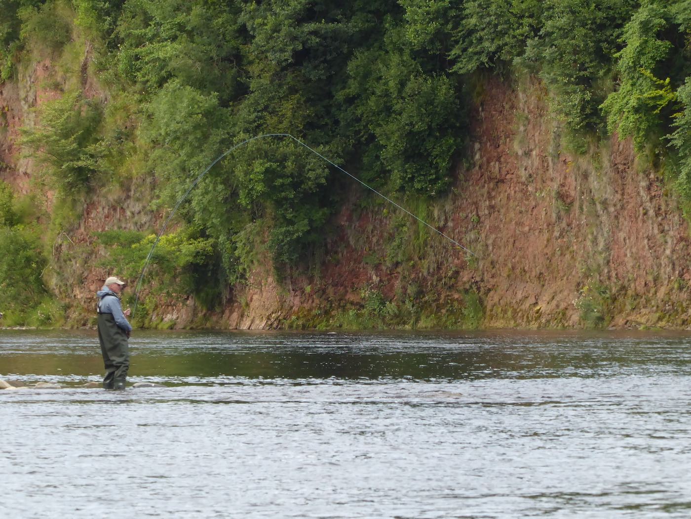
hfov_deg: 6.6
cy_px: 260
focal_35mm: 300
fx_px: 5989
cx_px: 346
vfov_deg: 5.0
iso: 400
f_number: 5.8
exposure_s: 1/400
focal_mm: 53.8
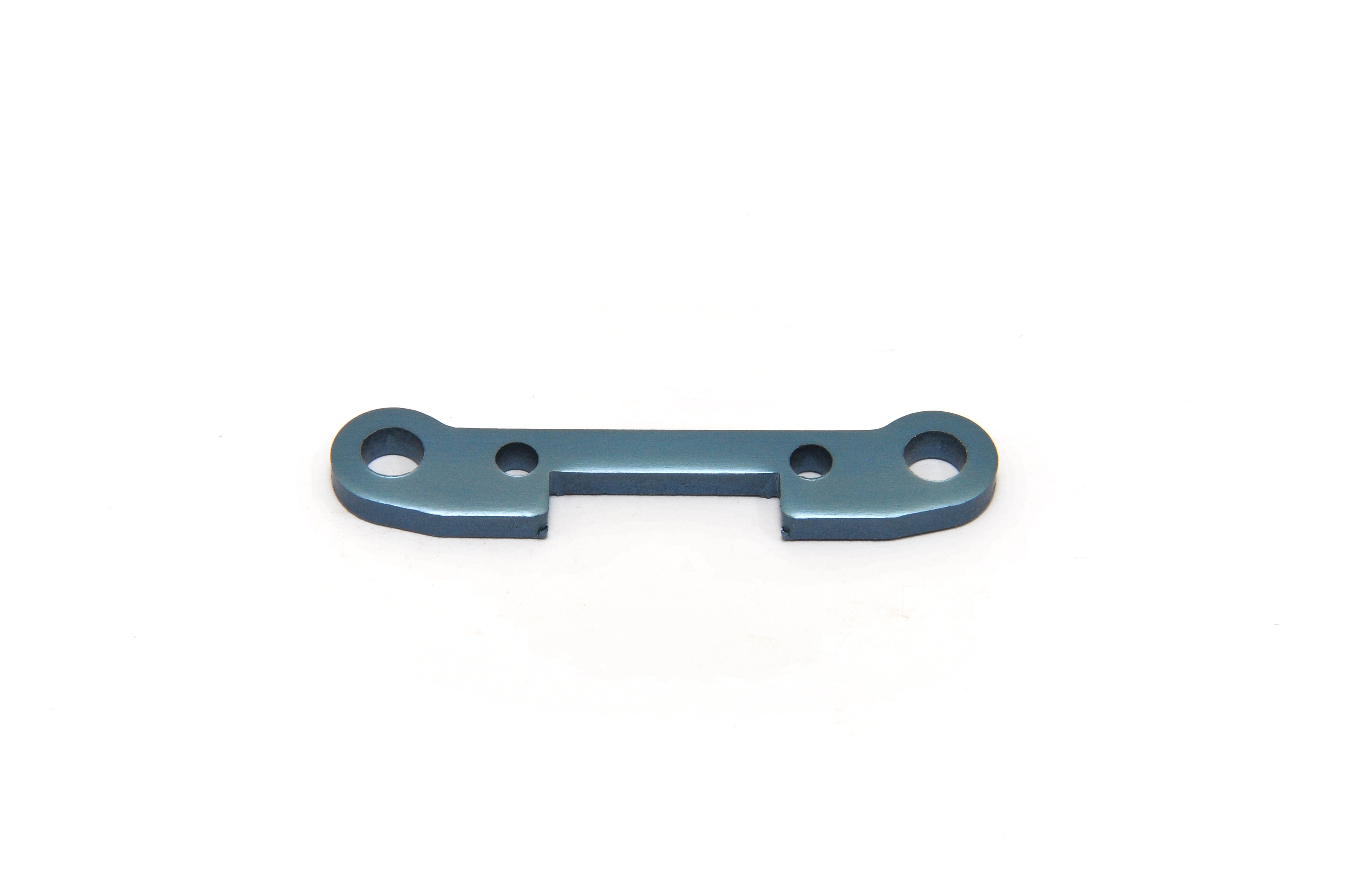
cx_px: 674
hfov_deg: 6.9
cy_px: 448
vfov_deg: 4.6
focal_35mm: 300
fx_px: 11228
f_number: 20
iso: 400
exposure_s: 1/60
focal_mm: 200
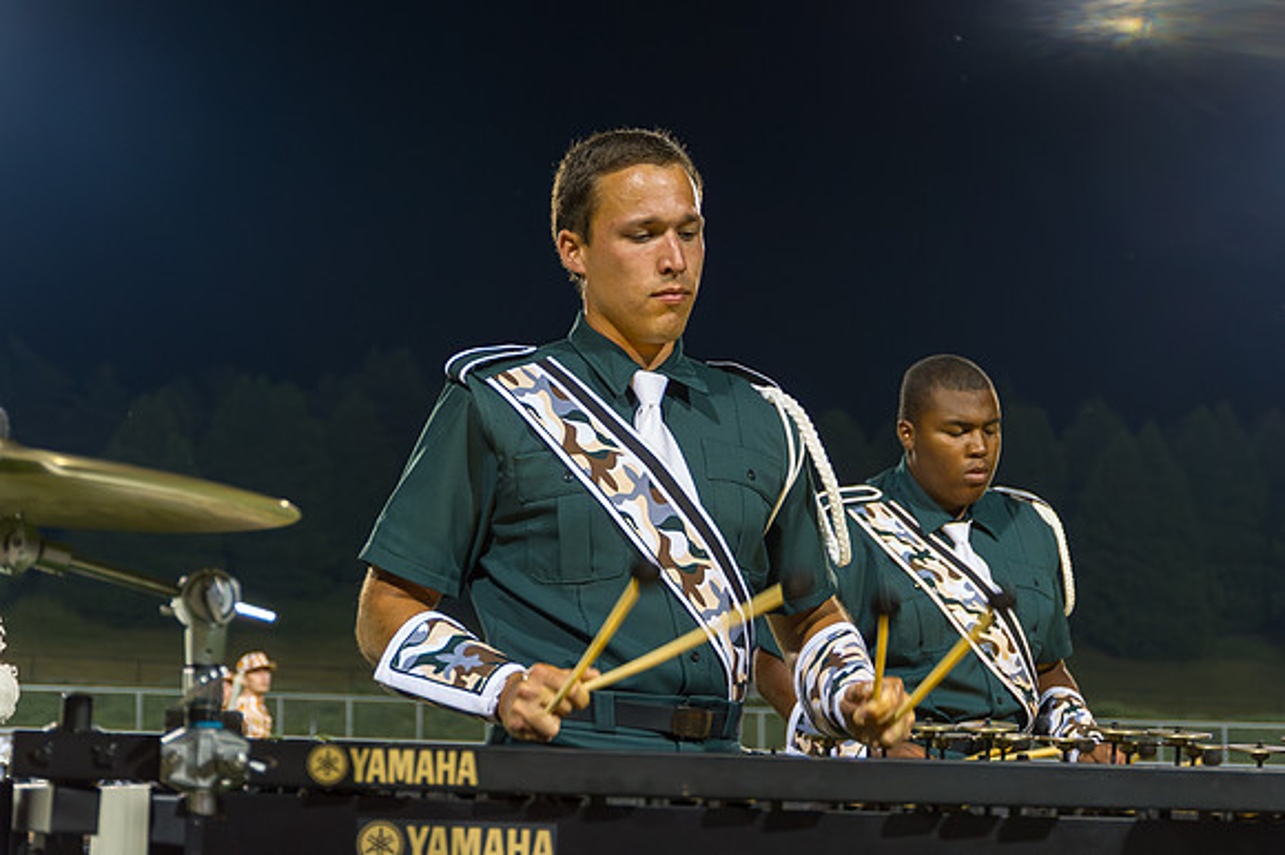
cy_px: 384
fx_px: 2594
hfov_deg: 27.8
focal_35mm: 73
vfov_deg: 18.7
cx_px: 656
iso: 3600
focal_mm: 66
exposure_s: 1/160
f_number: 5.3
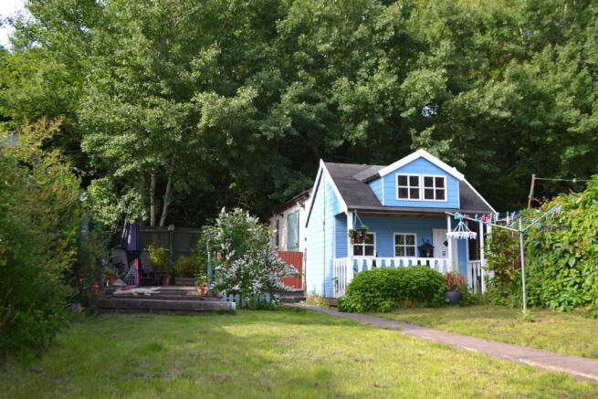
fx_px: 548
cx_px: 299
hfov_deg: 57.2
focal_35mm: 33
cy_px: 200
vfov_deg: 40.0
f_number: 4
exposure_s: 1/125
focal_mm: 22
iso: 100
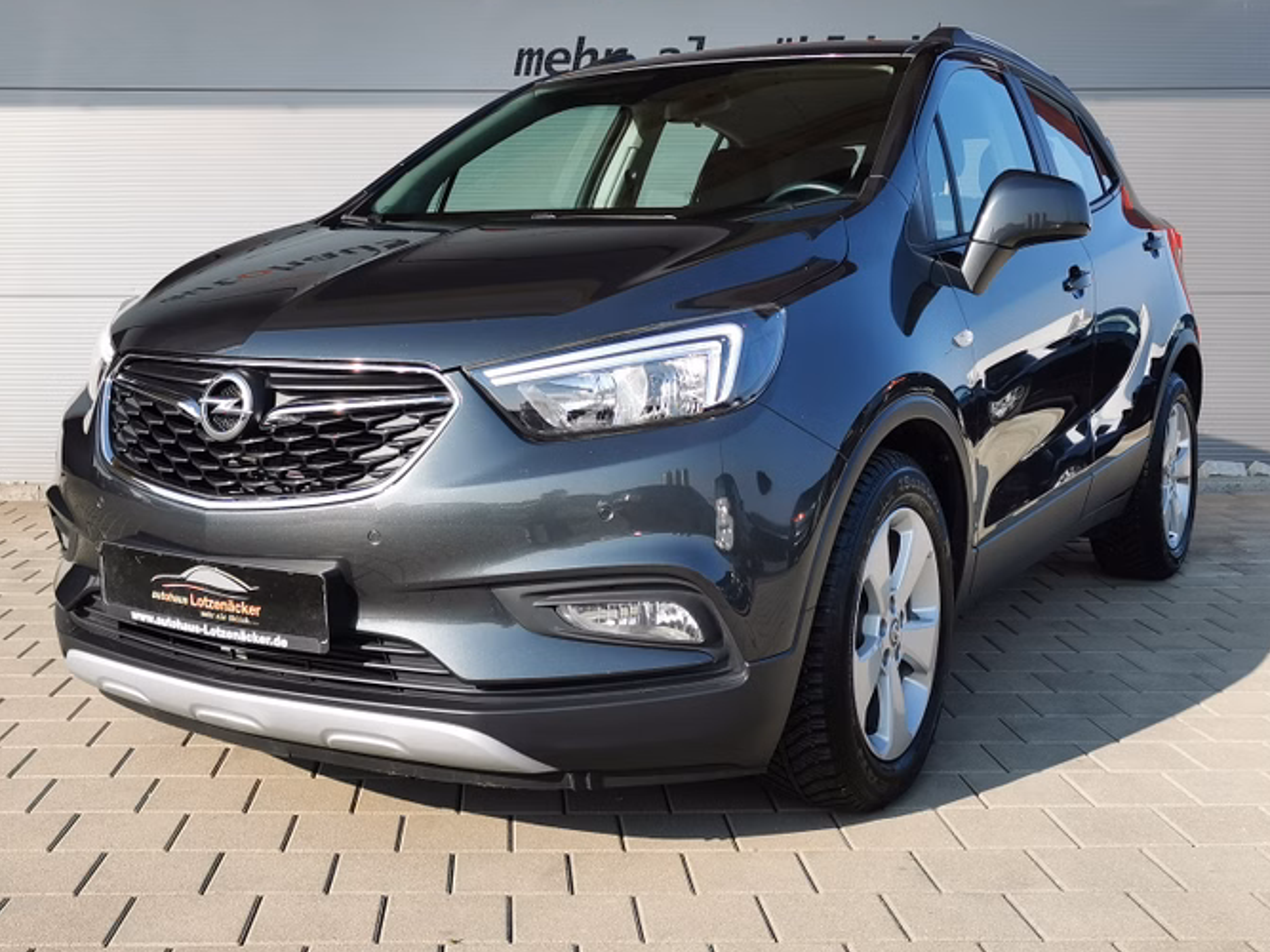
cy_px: 396
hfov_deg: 44.6
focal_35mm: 42
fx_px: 1541
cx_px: 531
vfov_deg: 34.3
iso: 50
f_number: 1.8
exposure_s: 1/1449
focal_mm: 5.58
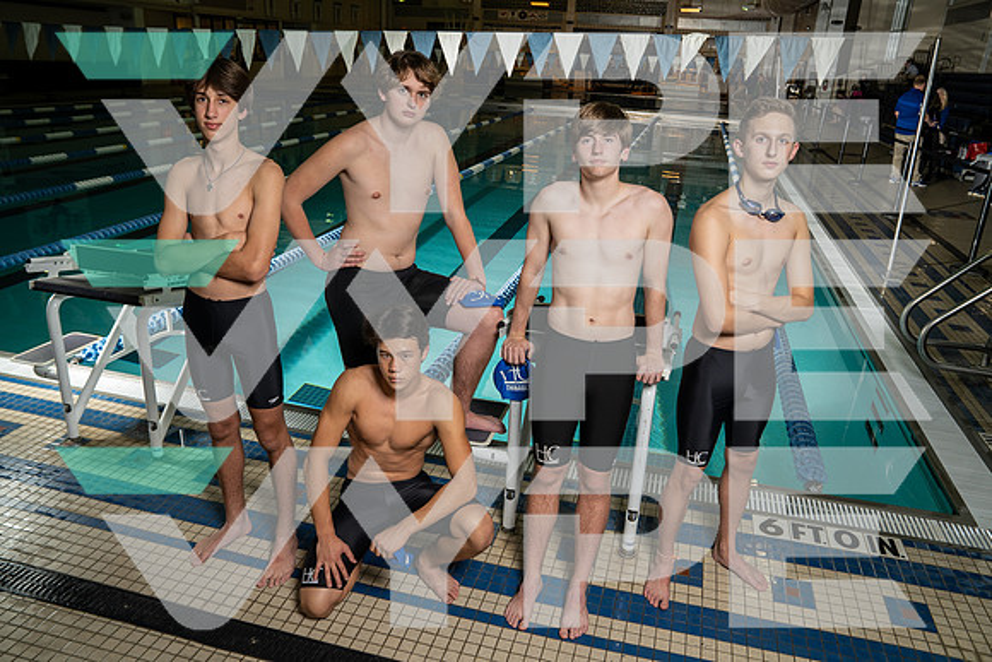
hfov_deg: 67.4
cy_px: 331
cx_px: 496
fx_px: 744
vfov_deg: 48.0
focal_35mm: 27
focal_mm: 27
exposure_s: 1/250
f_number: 5.6
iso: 640
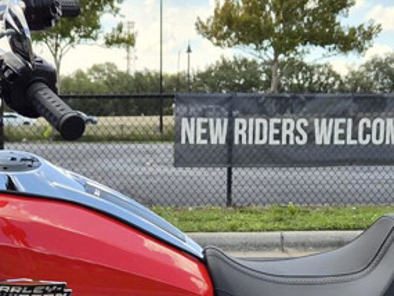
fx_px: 979
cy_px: 342
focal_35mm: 86
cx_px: 143
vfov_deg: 16.6
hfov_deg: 22.7
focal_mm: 5.4
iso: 80
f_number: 1.8
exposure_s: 1/3336
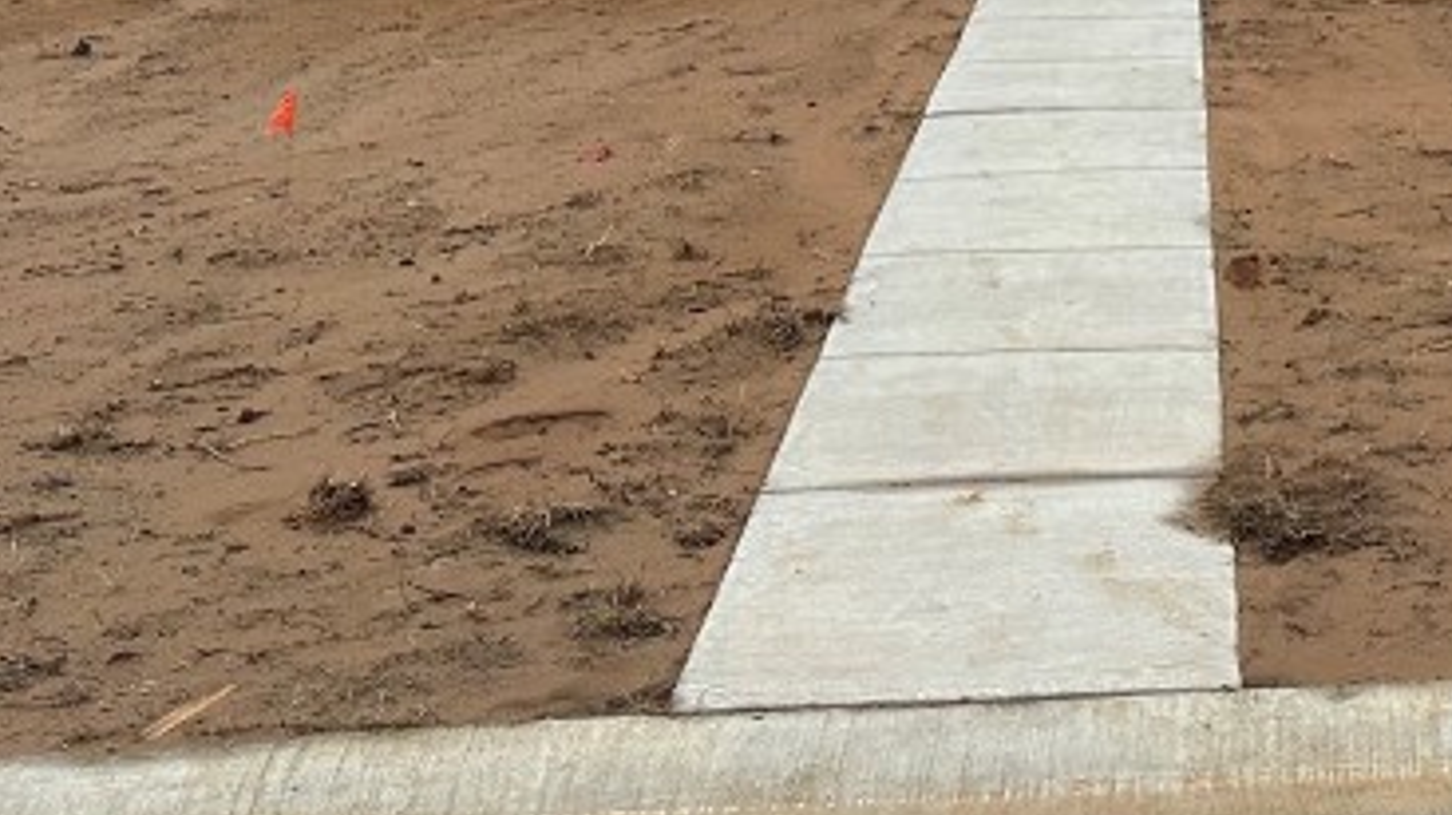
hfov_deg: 27.1
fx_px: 2809
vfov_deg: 15.0
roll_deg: +0.2
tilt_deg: +4.7
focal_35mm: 73
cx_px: 1511
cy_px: -491
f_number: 1.78
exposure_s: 1/3155
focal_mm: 6.86
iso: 80
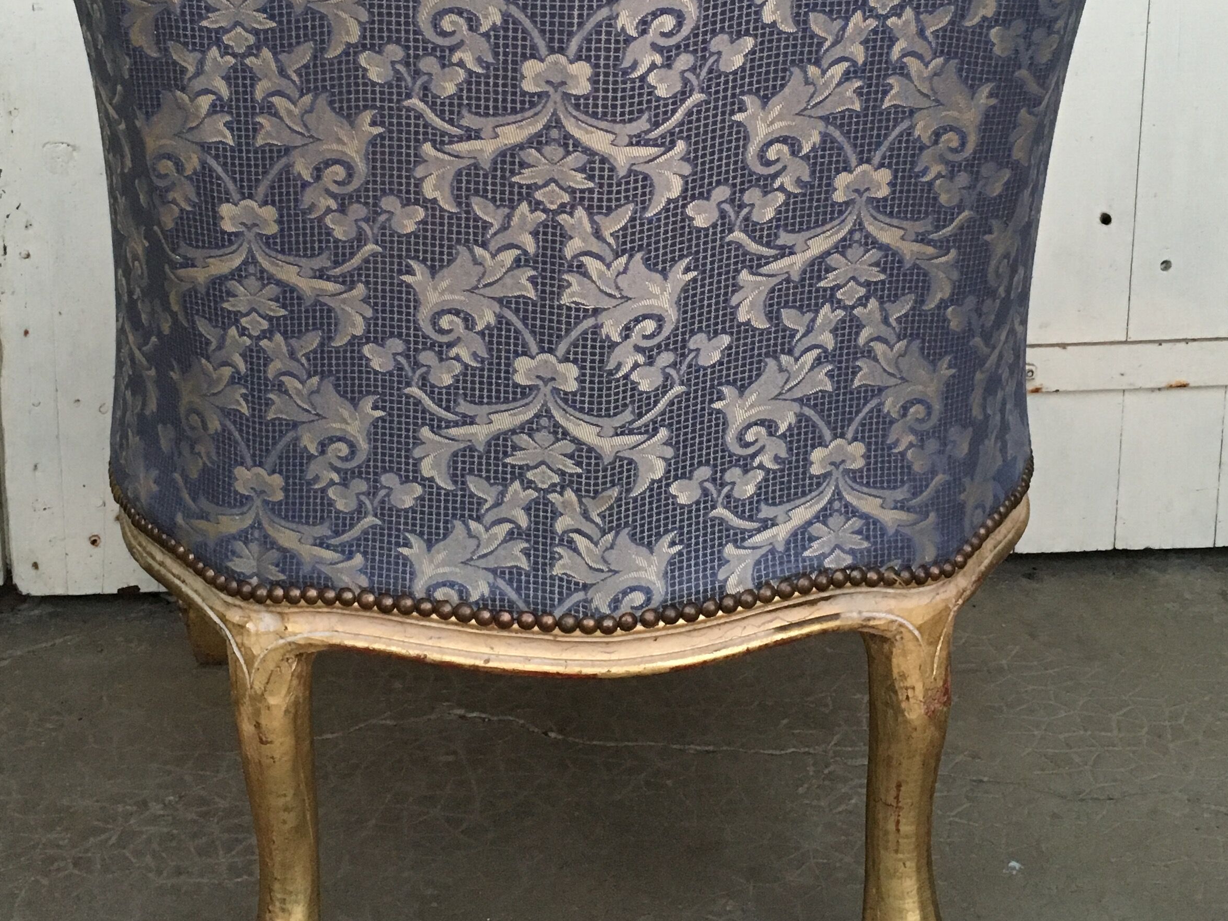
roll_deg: +0.3
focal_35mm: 50
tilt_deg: -11.5
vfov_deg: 28.4
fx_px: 1774
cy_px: 166
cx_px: 574
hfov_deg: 38.2
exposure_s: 1/33
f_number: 2.2
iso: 200
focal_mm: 4.15
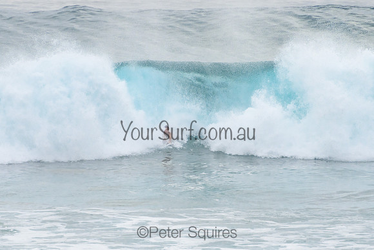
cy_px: 125
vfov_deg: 2.5
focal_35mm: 549
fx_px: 5709
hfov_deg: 3.8
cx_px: 187
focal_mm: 400
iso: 500
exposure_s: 1/1250
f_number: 5.6
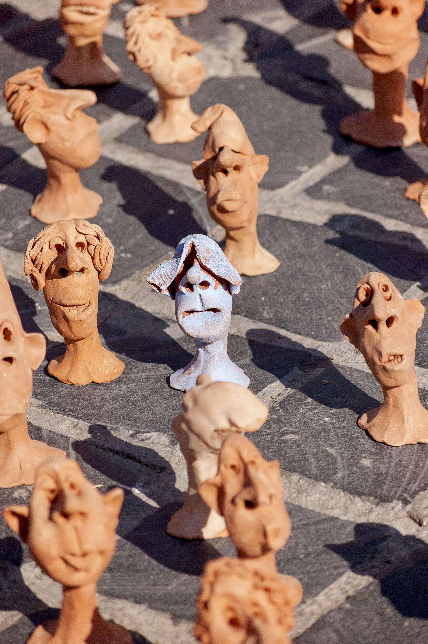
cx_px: 214
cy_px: 322
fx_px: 4020
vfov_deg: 9.2
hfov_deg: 6.1
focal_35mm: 225
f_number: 5.6
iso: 320
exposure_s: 1/2000
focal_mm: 150
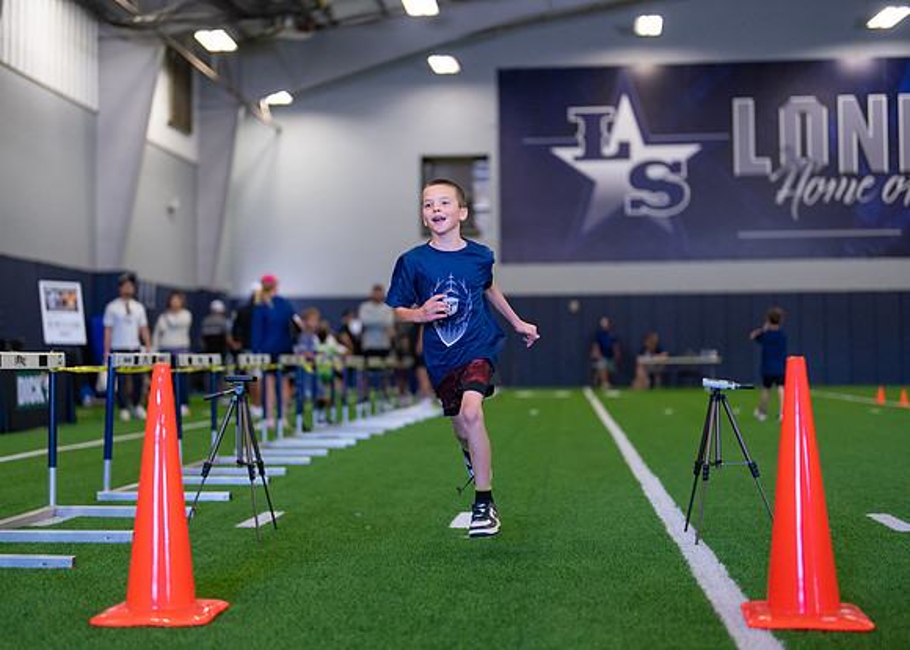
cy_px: 325
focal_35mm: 53
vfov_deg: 26.6
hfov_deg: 36.6
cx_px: 455
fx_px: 1376
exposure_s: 1/1000
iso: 1250
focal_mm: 50
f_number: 1.2
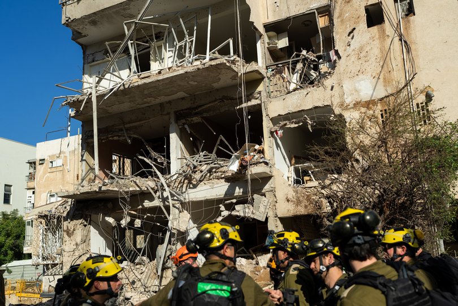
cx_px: 229
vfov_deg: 37.9
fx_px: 445
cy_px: 153
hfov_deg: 54.4
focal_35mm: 35
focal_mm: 35
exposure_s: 1/2500
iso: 160
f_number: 3.5
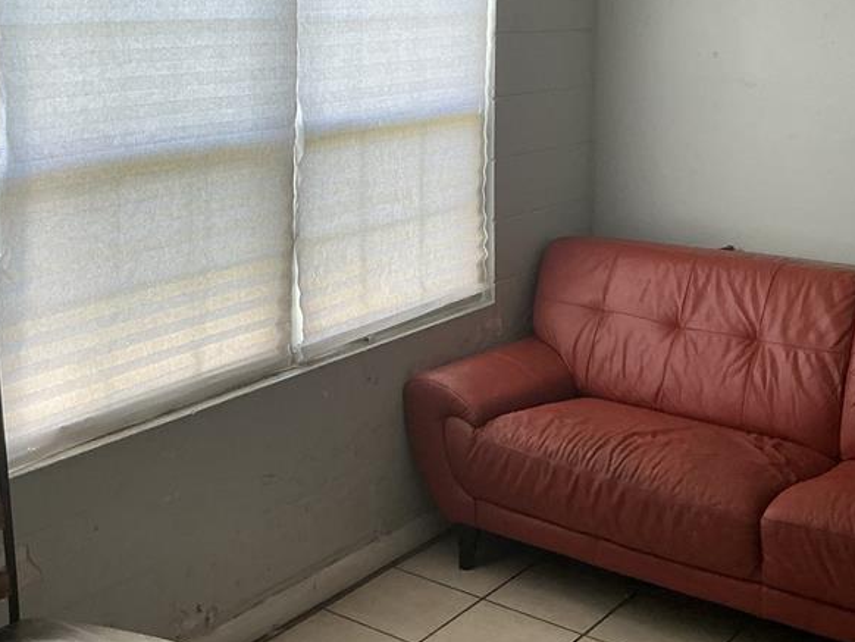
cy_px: 107
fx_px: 1260
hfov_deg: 37.4
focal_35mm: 51
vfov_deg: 27.9
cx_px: 369
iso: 40
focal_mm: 3
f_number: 1.8
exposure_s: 1/60
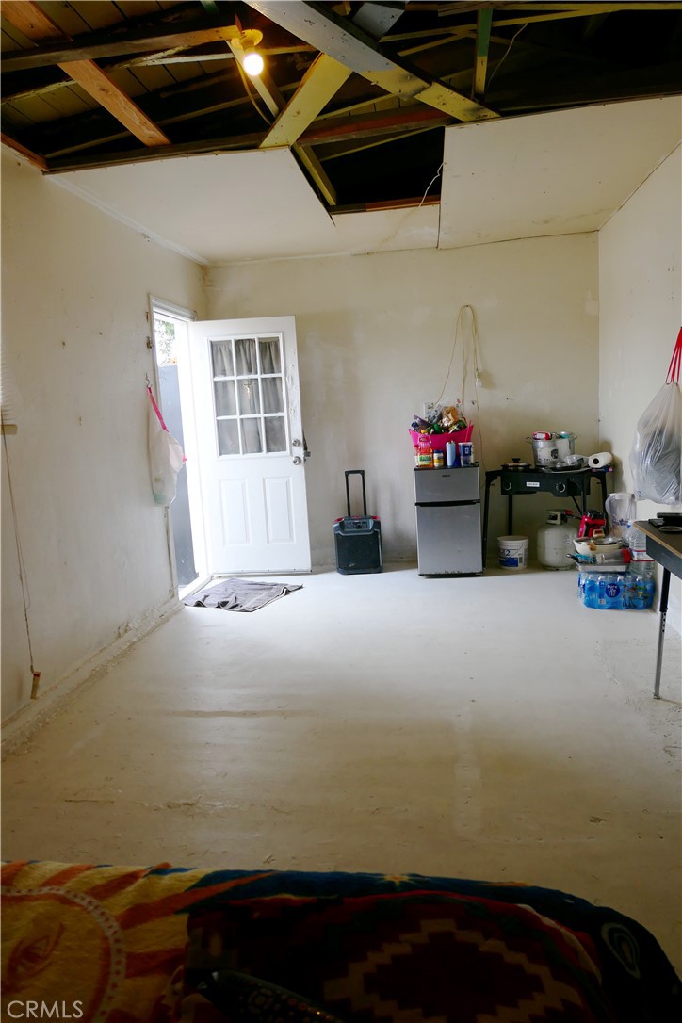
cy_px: 512
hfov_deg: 53.1
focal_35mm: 24
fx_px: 682
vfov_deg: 73.7
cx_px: 341
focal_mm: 8.8
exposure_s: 1/125
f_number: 2.8
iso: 125
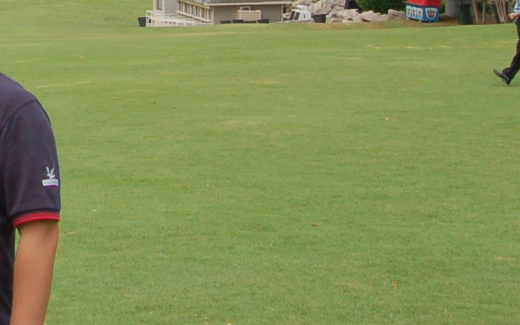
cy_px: -241
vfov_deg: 11.3
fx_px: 1544
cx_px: -308
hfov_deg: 16.9
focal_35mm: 109
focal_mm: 18
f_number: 9
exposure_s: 1/320
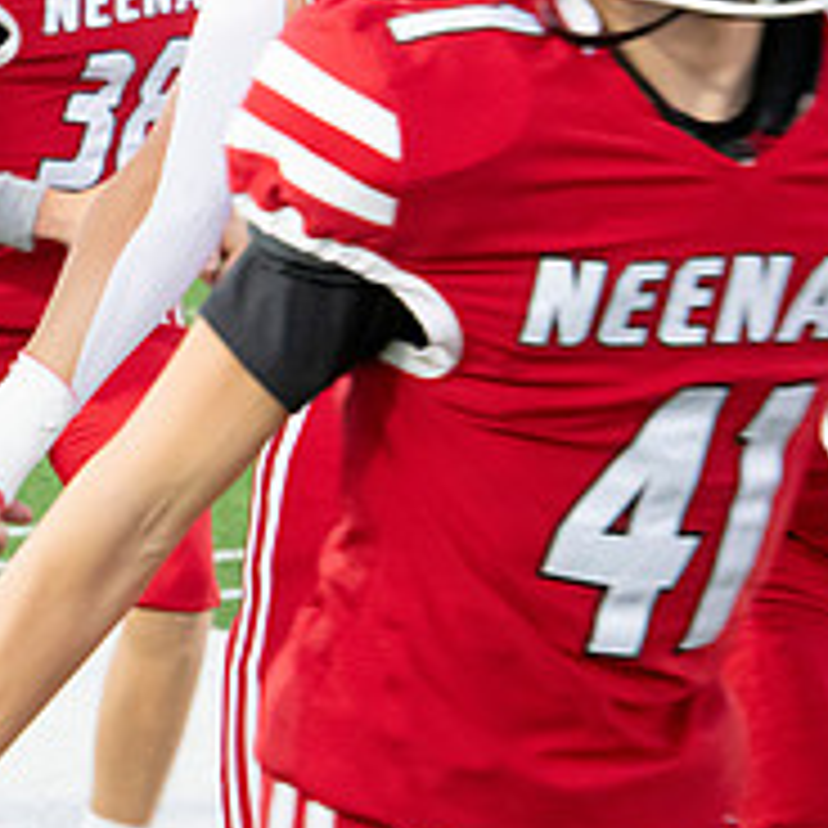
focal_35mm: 362
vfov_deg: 4.8
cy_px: 286
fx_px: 9796
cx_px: -392
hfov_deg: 4.8
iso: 8000
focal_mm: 135
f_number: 9
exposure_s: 1/200
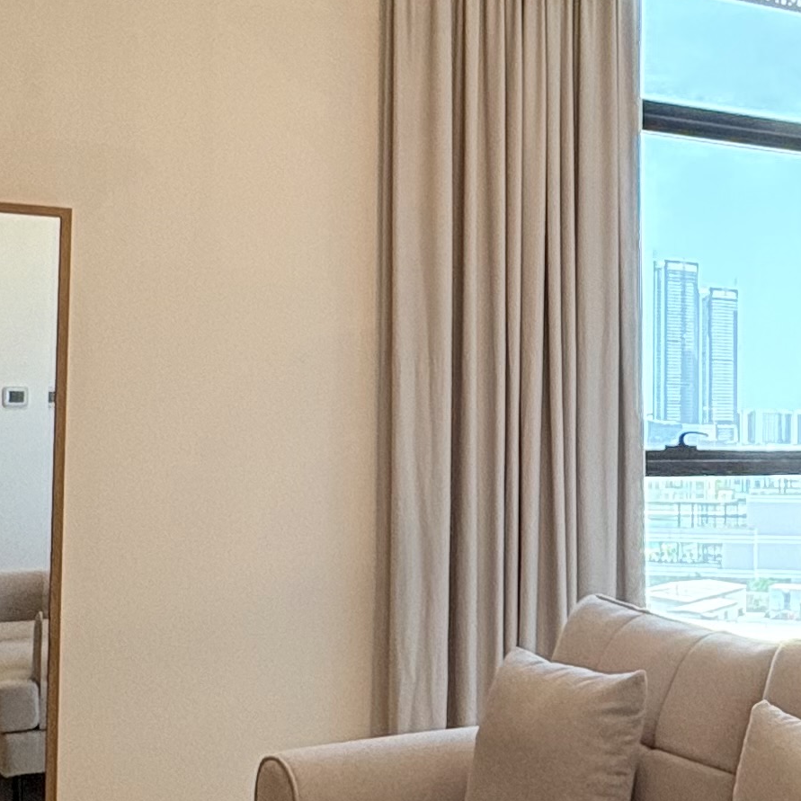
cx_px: 689
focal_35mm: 56
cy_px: 387
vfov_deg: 30.6
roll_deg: -0.1
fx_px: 1466
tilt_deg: +2.0
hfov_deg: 29.5
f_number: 2.2
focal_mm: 2.22
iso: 200
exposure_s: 1/100
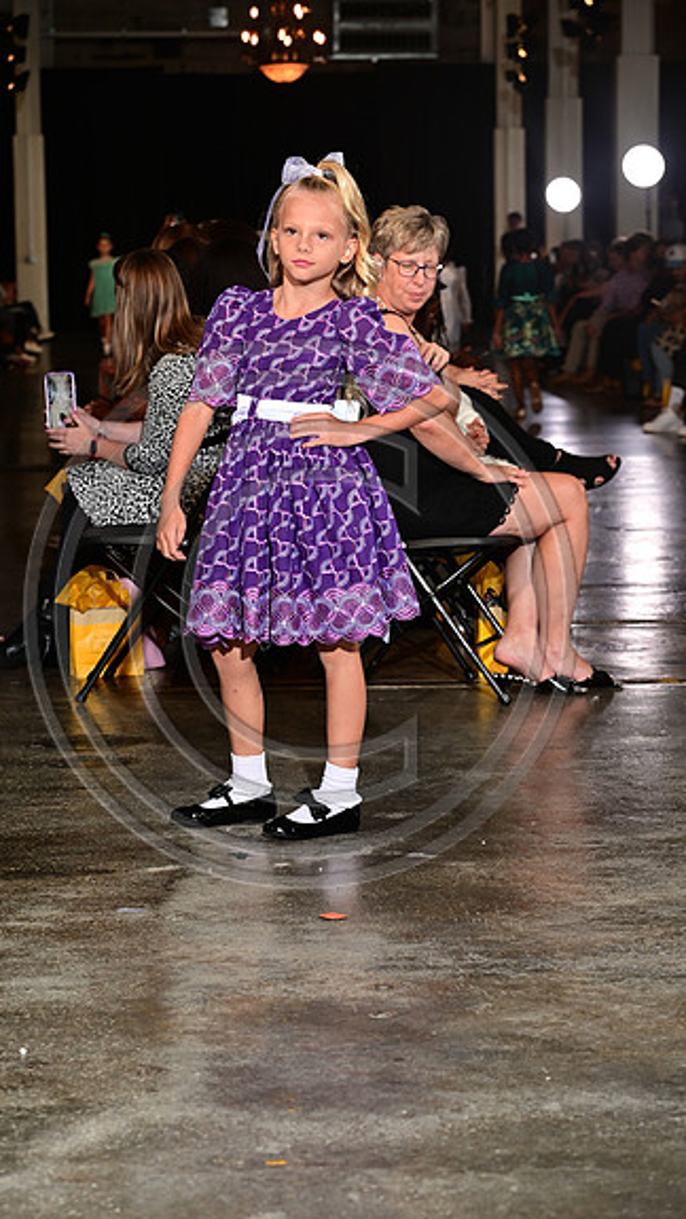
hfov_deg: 12.5
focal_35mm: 97
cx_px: 301
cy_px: 612
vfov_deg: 22.0
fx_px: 3137
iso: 1000
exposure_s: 1/125
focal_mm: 92
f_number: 6.3
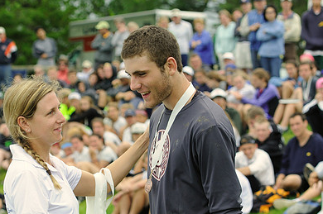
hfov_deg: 13.2
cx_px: 124
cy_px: 136
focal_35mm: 156
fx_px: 1398
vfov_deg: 8.8
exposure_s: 1/800
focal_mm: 70
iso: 250
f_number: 4
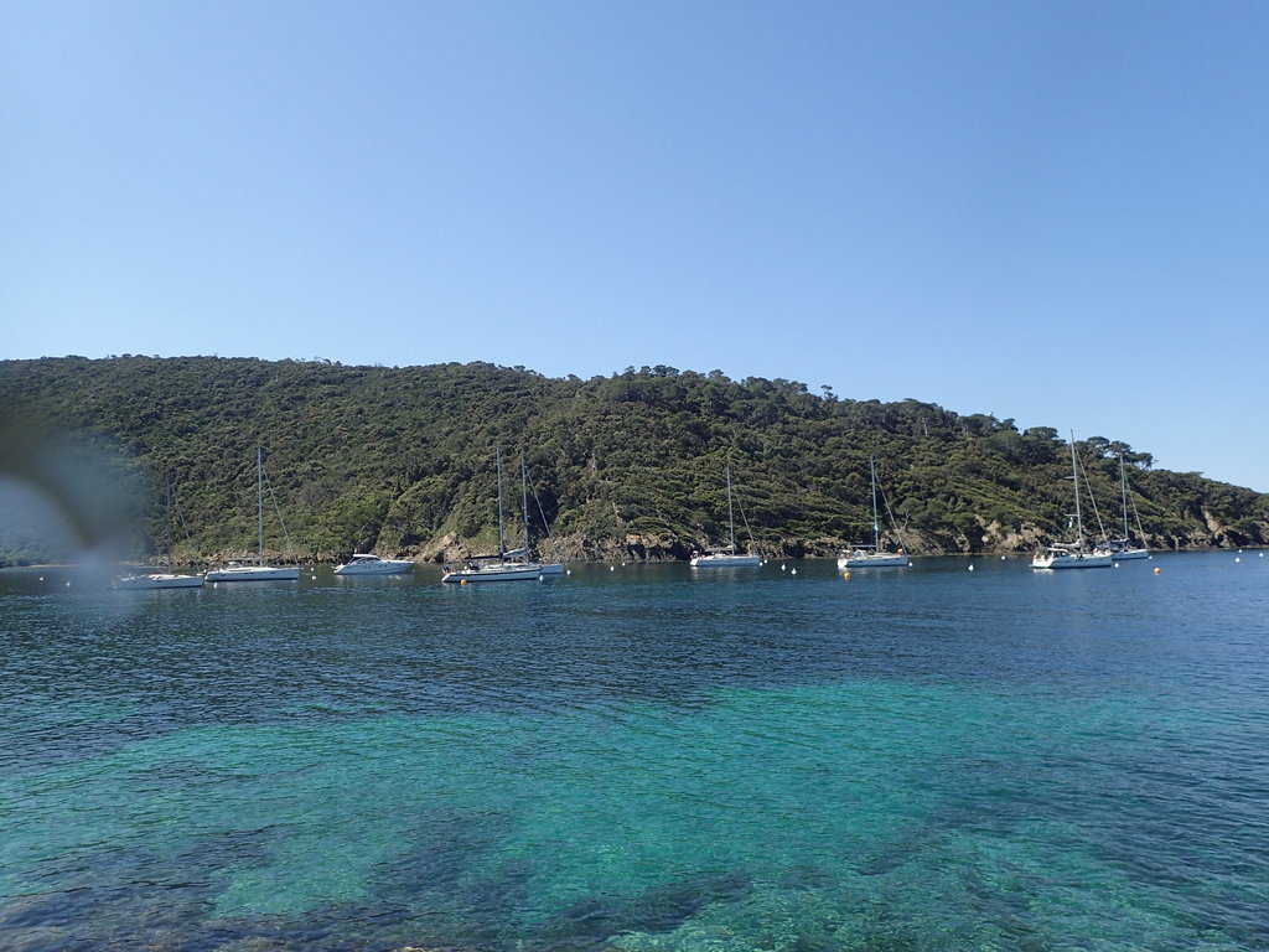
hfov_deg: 69.4
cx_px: 634
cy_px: 476
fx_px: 916
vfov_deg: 54.9
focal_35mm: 25
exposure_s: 1/160
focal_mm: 4.5
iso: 100
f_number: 8
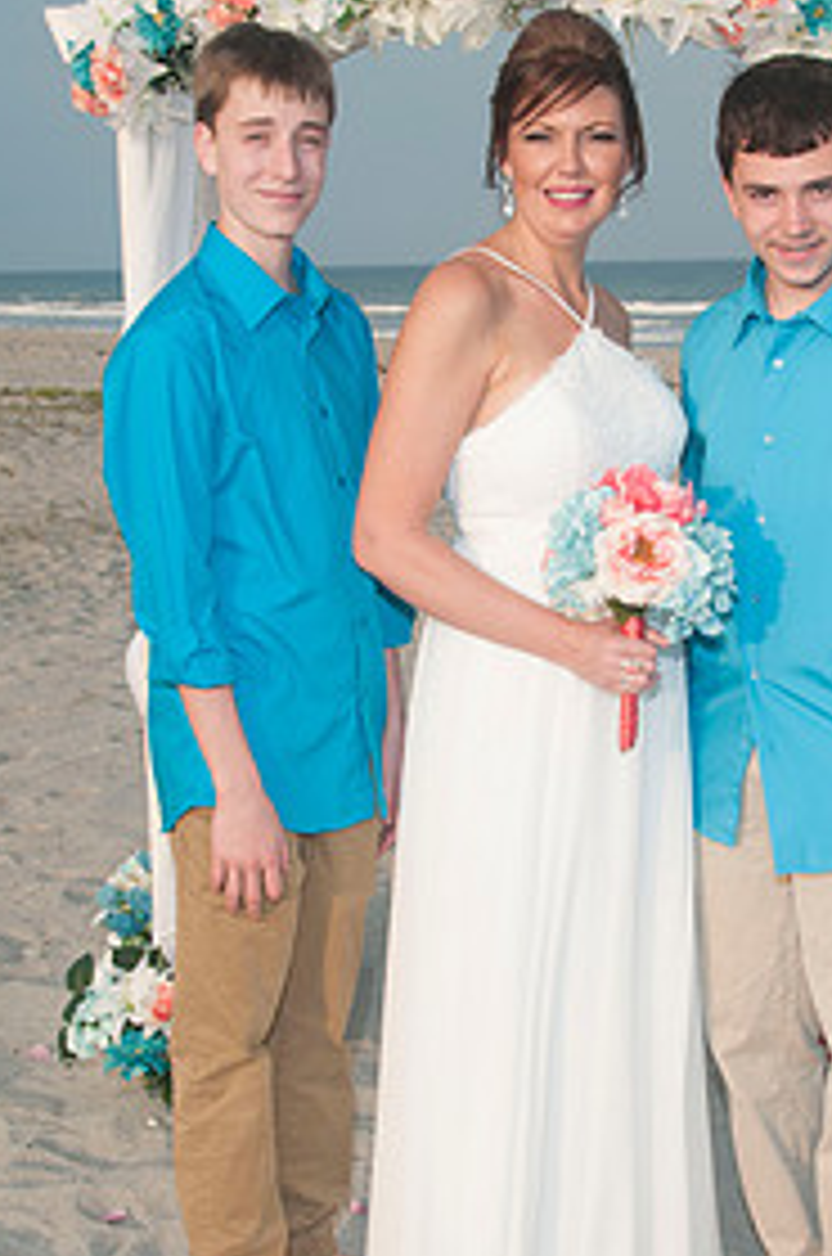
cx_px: 573
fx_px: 2192
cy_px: 684
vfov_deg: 31.9
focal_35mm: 63
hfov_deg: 21.4
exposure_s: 1/250
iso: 100
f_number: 8
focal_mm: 26
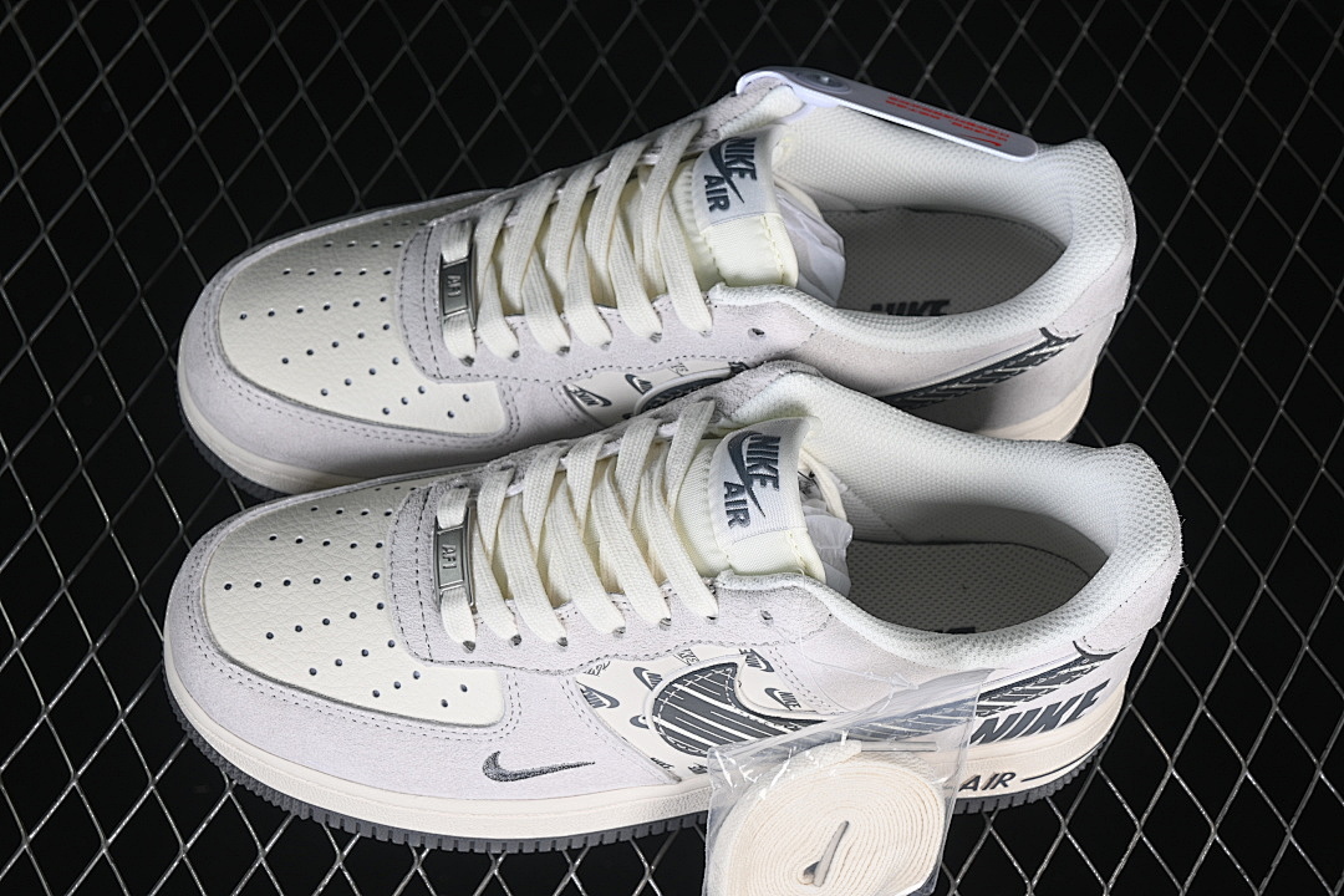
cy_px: 448
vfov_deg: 18.2
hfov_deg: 27.0
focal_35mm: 75
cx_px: 672
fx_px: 2800
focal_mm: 50
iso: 160
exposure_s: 1/80
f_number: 7.1
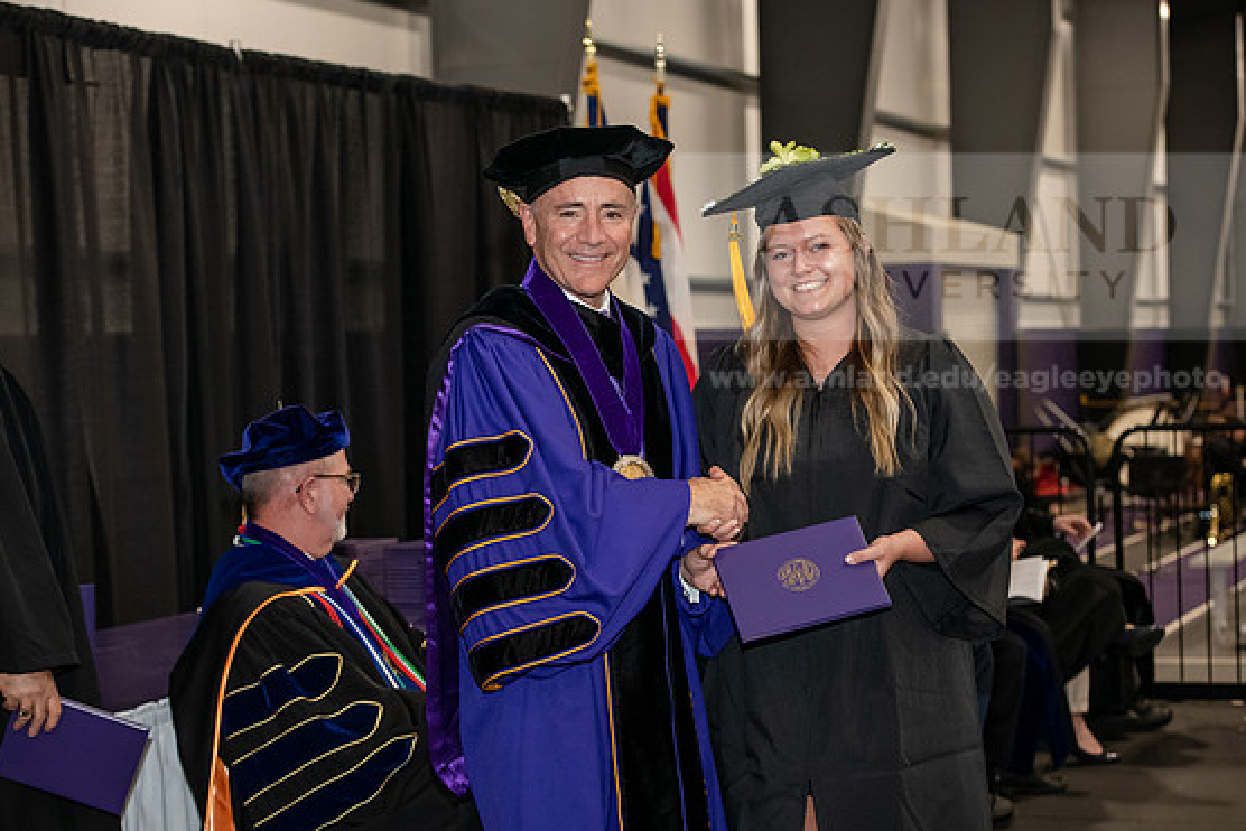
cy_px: 424
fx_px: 2527
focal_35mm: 73
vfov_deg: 18.7
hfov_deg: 27.7
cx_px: 607
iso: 2500
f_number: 5
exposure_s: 1/200
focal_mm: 70
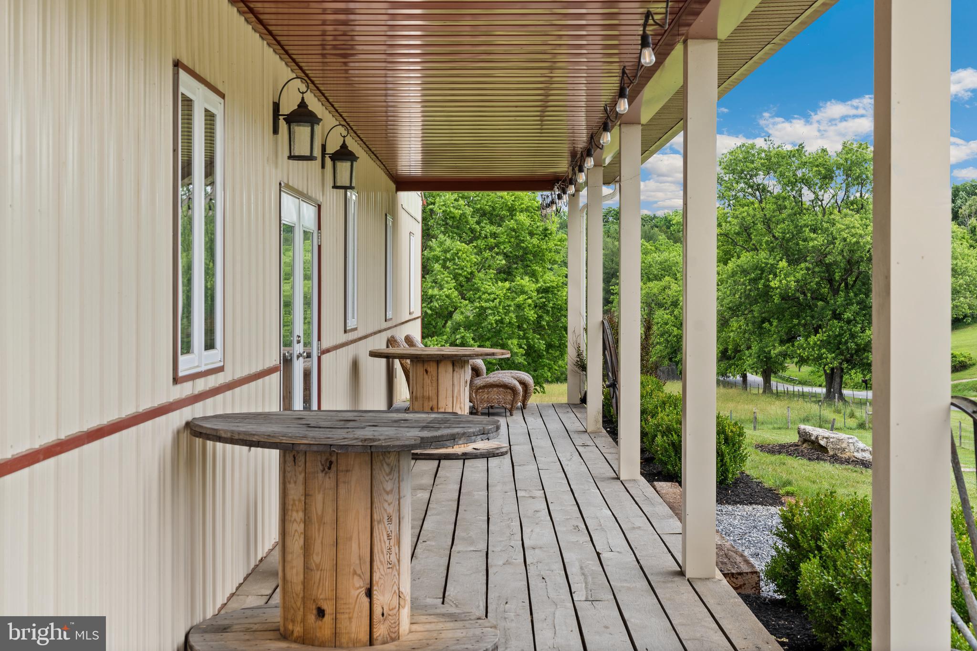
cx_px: 488
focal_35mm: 49
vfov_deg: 27.5
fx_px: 1330
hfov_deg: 40.3
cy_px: 326
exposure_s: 1/30
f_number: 7.1
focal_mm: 49
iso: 200
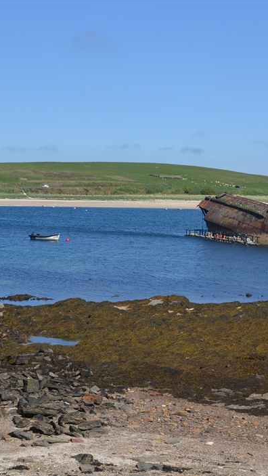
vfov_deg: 31.4
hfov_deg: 18.0
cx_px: 166
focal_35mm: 67
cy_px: 240
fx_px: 846
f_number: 8
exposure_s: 1/250
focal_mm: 28
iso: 100
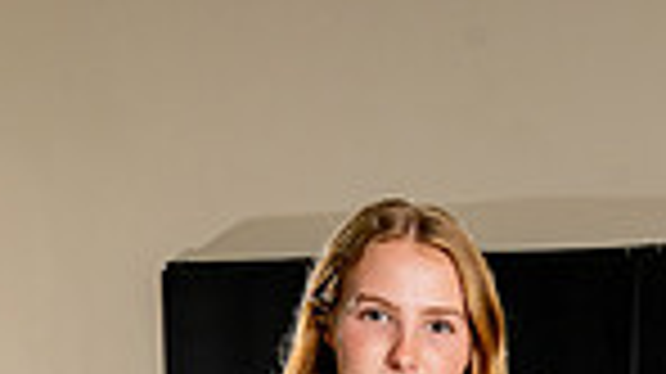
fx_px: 2029
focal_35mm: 115
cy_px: 973
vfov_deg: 9.2
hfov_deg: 18.6
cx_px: 441
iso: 640
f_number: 7.1
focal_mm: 36
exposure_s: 1/200
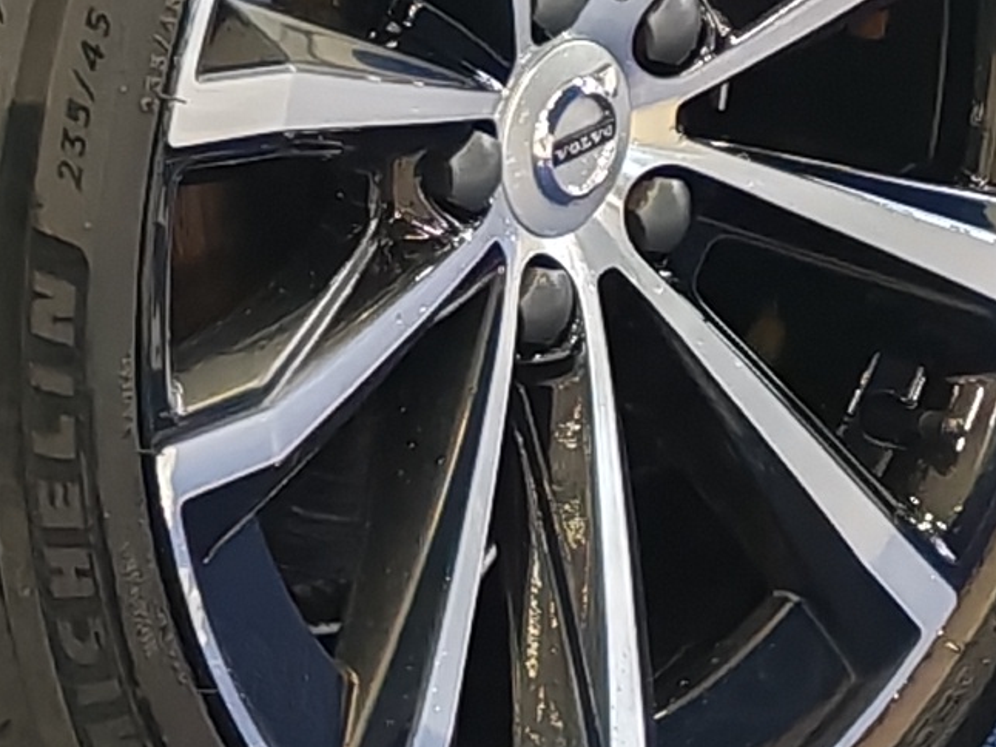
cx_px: -1368
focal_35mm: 203
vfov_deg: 7.3
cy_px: -100
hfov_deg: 8.9
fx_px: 5839
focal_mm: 6.12
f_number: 1.9
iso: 500
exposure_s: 1/100
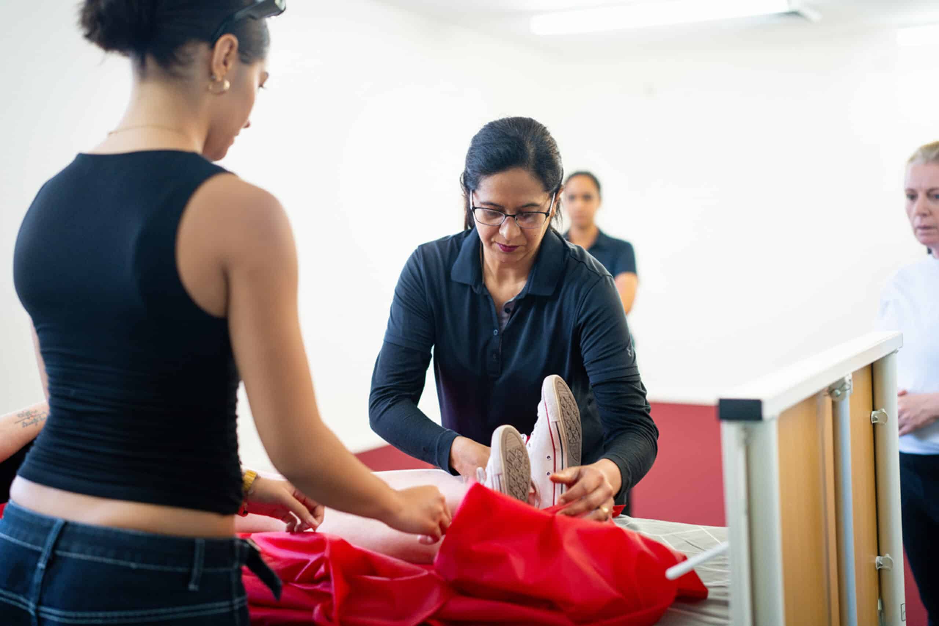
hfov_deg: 39.6
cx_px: 470
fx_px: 1304
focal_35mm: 50
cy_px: 313
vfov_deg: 27.0
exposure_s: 1/250
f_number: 1.8
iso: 800
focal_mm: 50
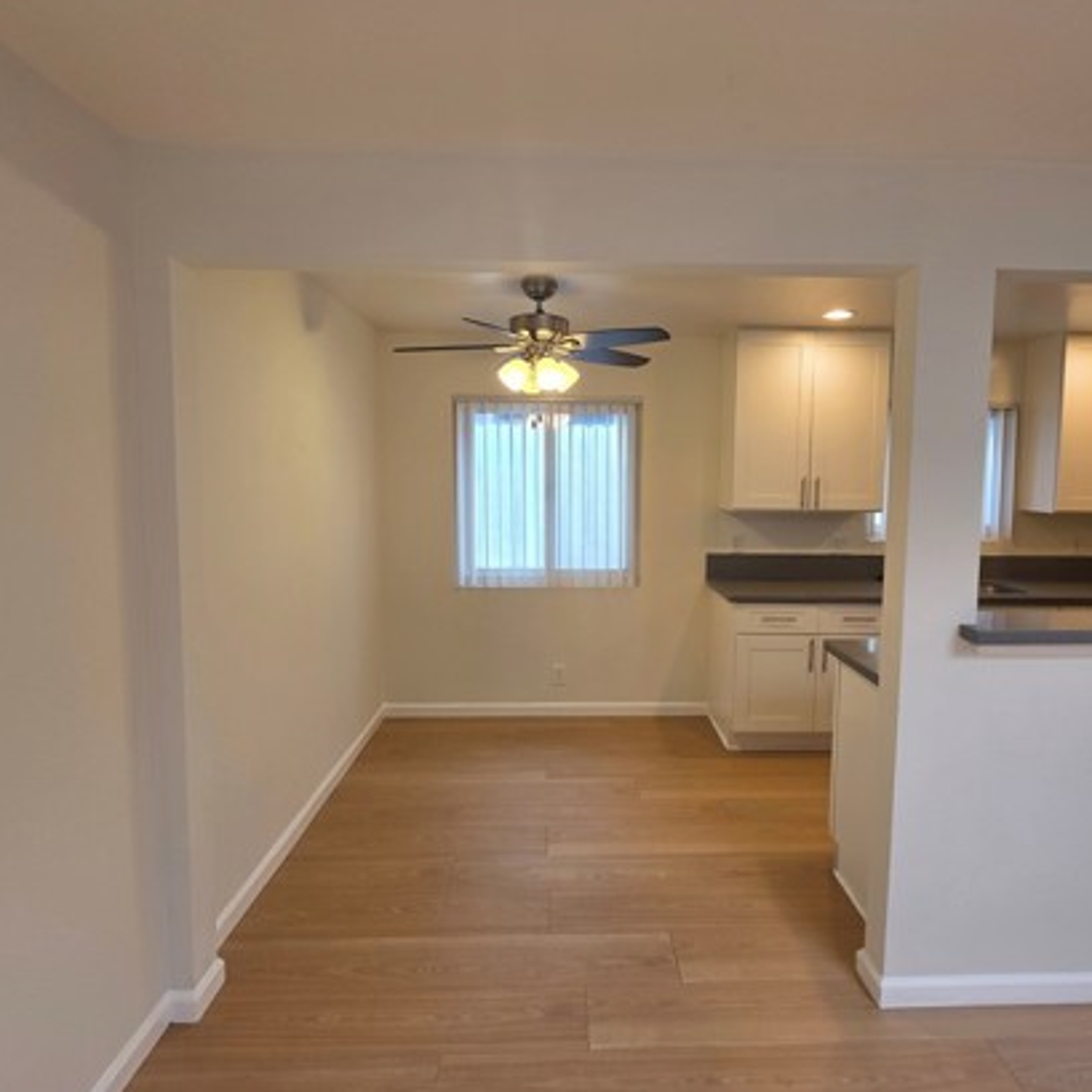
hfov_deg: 80.6
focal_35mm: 18
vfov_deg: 80.7
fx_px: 642
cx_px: 587
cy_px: 523
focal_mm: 2.2
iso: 64
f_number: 1.9
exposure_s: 1/120
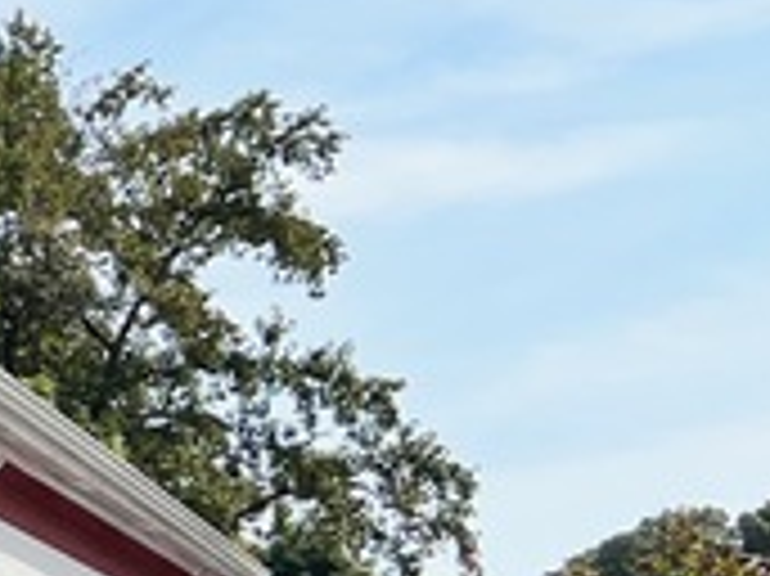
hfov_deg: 10.3
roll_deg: +1.5
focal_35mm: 156
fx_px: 3468
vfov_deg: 9.5
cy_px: 544
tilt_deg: +8.0
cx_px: -1292
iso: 50
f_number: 1.5
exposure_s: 1/4274
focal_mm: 5.7
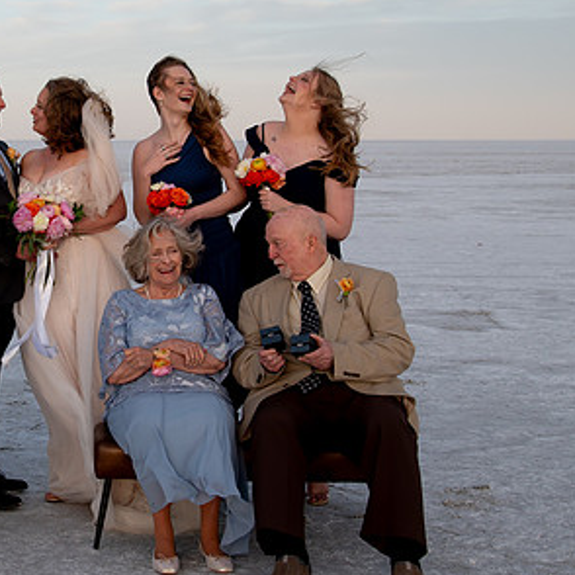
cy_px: 187
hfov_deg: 20.9
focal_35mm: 81
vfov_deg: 21.3
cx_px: 54
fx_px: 1522
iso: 200
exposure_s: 1/320
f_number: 6.3
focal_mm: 34
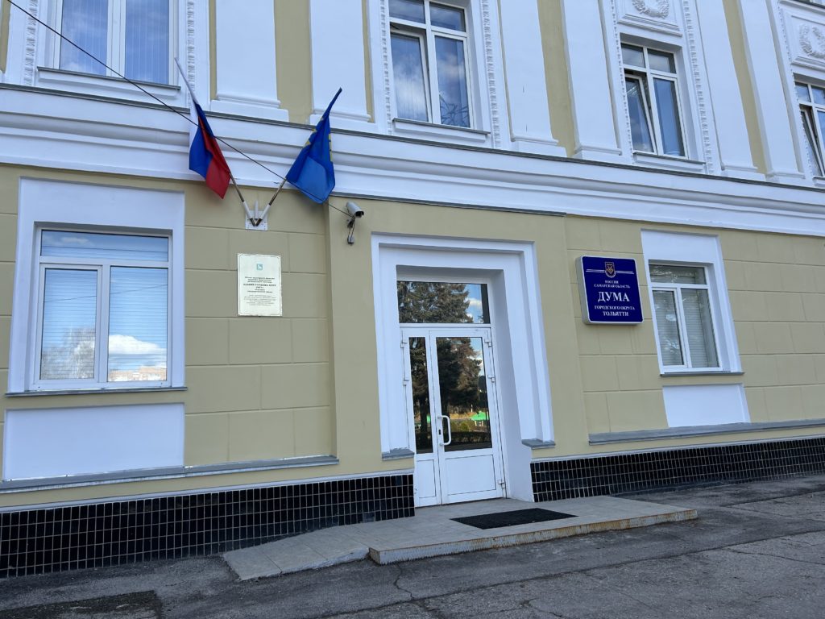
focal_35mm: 26
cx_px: 412
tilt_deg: +10.9
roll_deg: +3.8
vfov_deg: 53.1
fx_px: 620
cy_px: 310
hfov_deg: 67.3
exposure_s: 1/1224
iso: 50
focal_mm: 5.7
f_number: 1.5
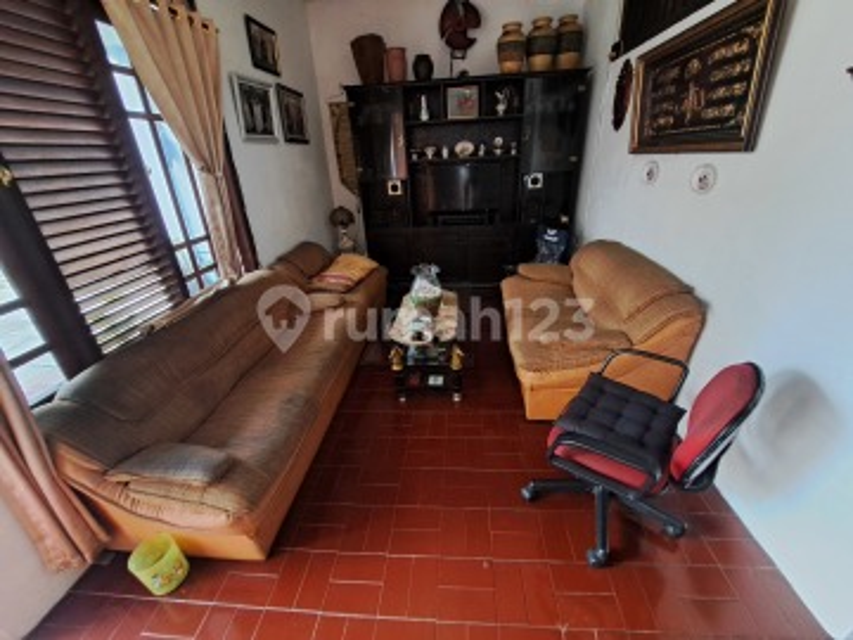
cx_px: 426
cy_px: 320
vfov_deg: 89.9
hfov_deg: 106.2
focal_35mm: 13
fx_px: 320
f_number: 2.2
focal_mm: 1.74
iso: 320
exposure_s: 1/25
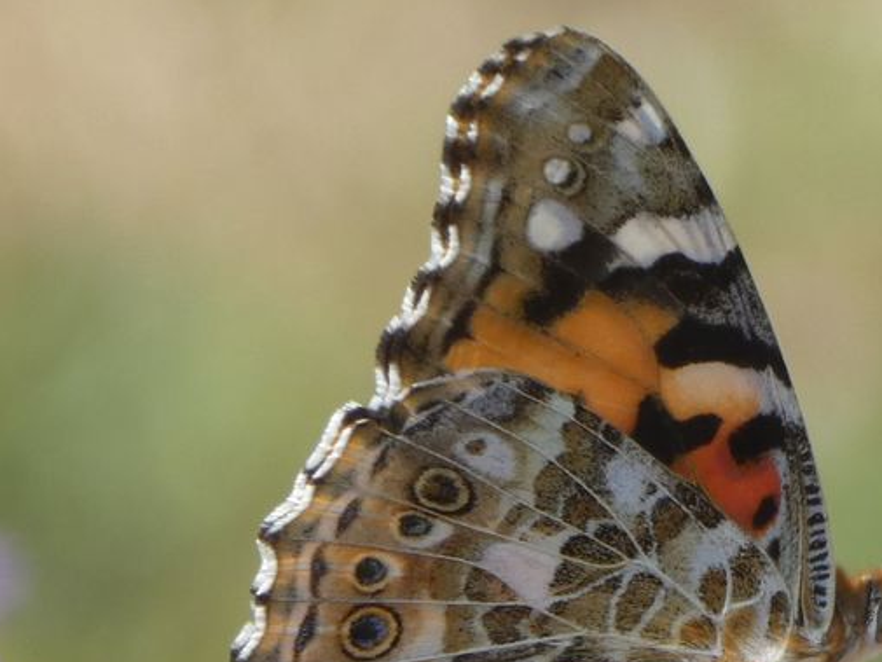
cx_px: 715
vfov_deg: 1.9
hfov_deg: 2.5
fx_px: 20185
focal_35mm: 792
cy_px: 514
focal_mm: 84
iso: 80
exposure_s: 1/100
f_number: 5.6
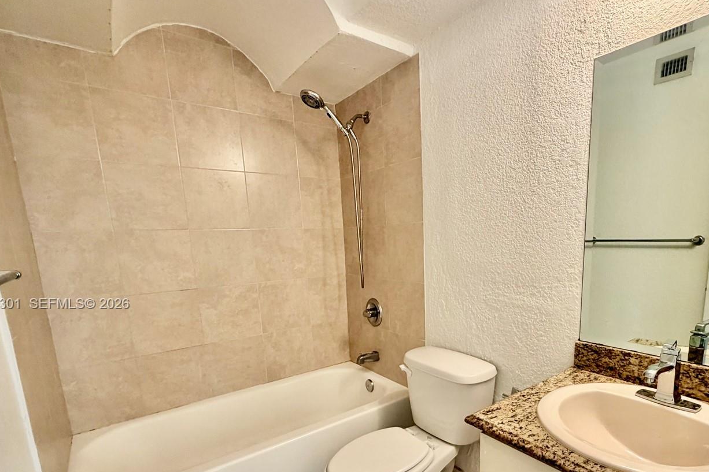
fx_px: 374
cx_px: 412
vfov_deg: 63.3
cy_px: 304
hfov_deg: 86.2
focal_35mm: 19
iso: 200
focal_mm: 2.22
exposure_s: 1/60
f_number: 2.2
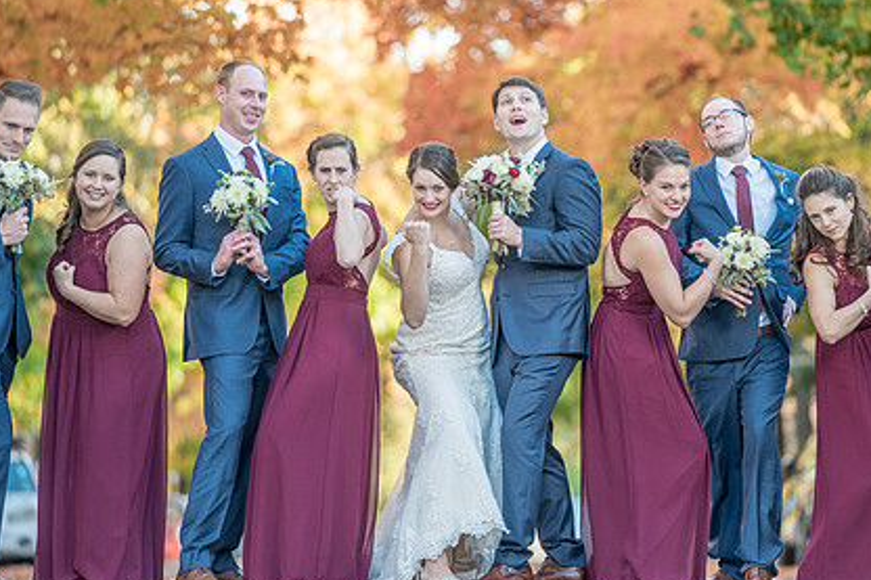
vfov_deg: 5.1
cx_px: 512
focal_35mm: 267
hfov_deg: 7.7
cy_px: 229
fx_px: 6457
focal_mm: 174
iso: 200
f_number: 2.8
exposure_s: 1/200
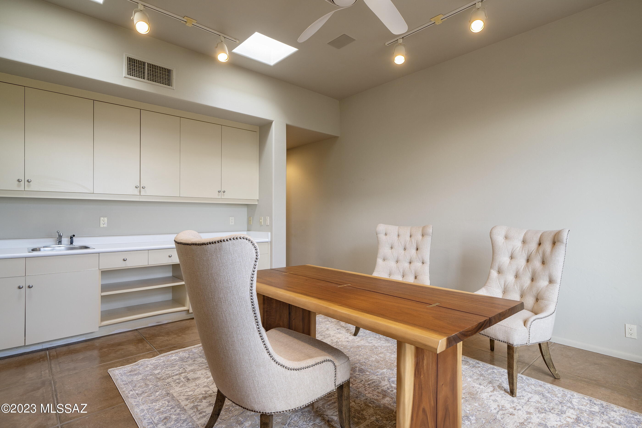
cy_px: 214
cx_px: 321
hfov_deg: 90.0
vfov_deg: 67.4
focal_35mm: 18
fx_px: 321
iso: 200
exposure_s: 1/5
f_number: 7.1
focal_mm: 18
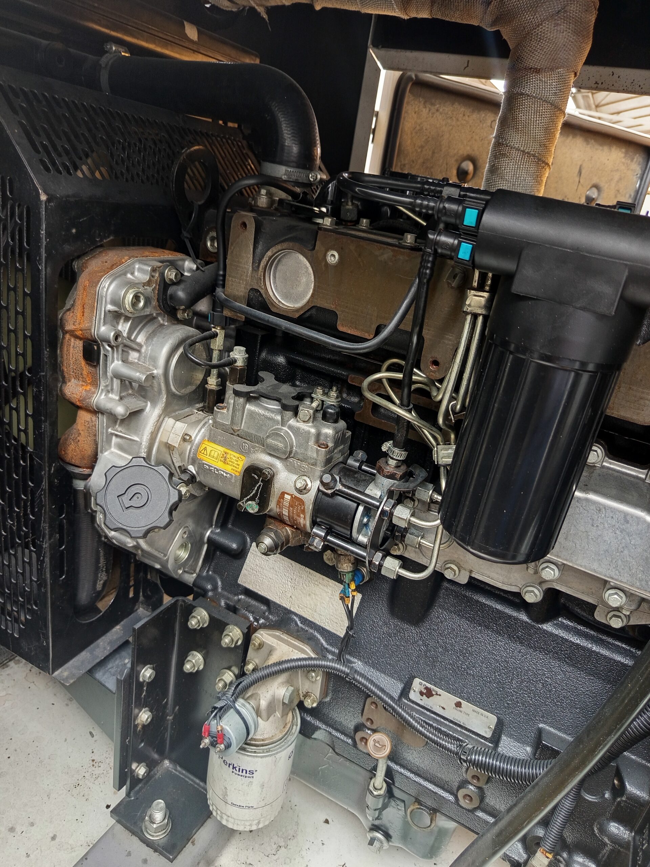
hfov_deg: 56.8
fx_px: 601
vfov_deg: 71.6
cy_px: 434
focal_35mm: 24
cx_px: 325
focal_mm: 5.24
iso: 288
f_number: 1.7
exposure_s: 1/50
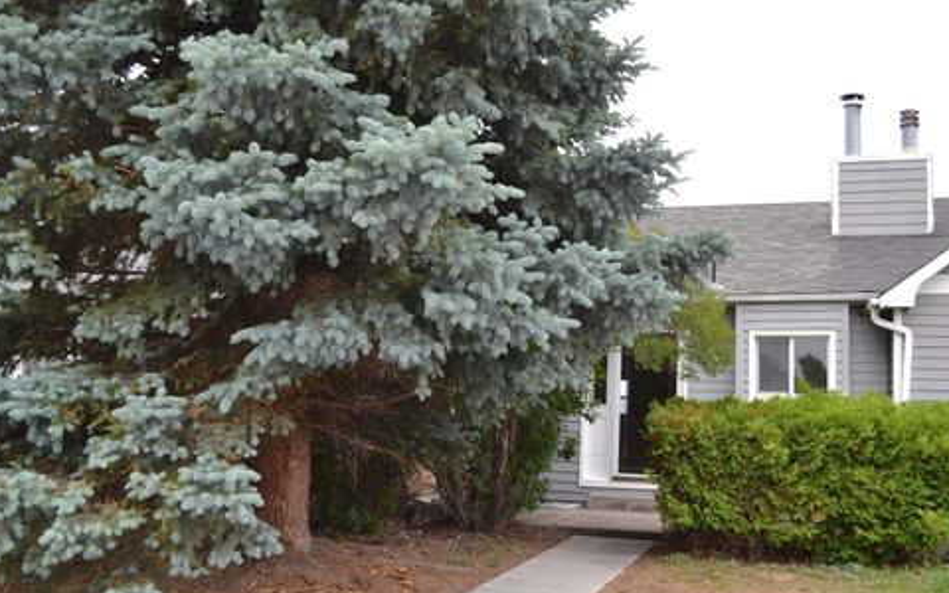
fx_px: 905
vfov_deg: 36.2
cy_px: 327
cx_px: 482
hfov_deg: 55.3
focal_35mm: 35
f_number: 5.6
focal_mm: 22
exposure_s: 1/200
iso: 100
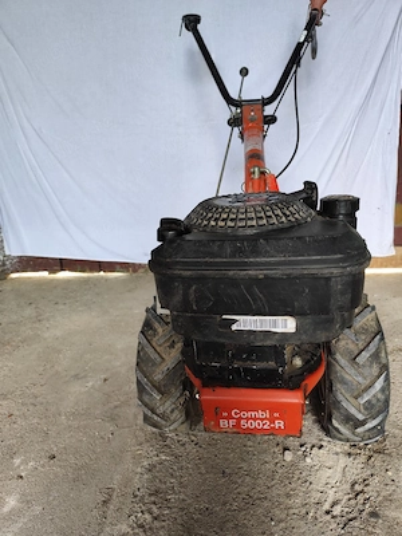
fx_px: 356
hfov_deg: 58.9
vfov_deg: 73.9
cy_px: 268
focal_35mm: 23
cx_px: 201
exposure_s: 1/100
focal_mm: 6.19
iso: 400
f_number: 1.65
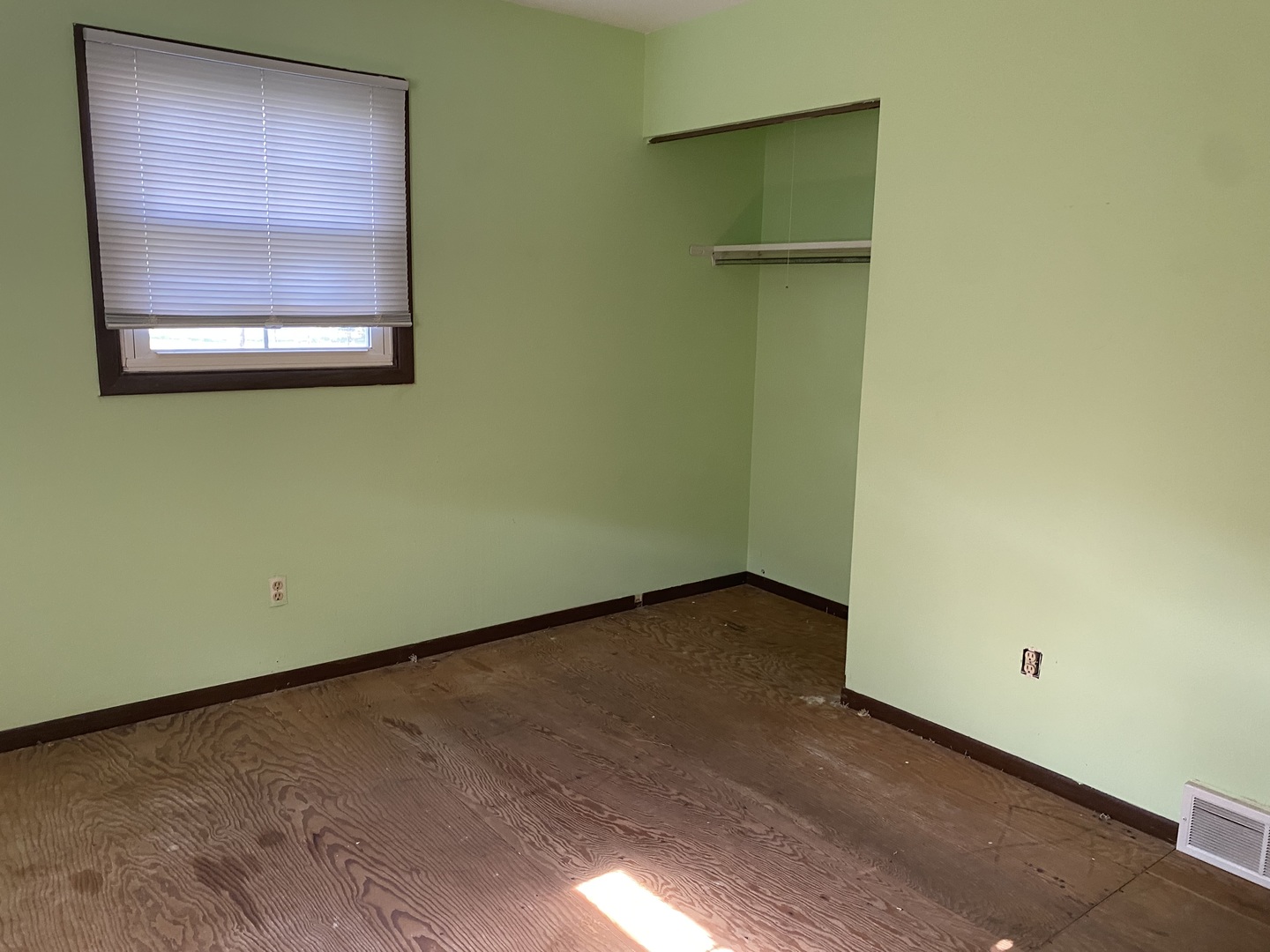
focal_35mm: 26
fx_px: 954
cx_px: 635
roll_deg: -0.6
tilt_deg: -8.5
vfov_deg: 53.1
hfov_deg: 67.3
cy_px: 476
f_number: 1.8
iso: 200
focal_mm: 4.25
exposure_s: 1/60
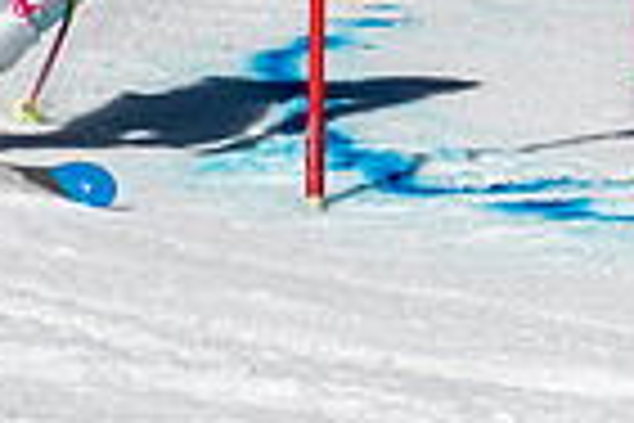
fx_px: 74243
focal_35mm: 4216
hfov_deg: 0.5
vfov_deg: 0.3
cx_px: 166
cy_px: -346
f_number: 8
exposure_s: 1/2000
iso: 200
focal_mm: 400
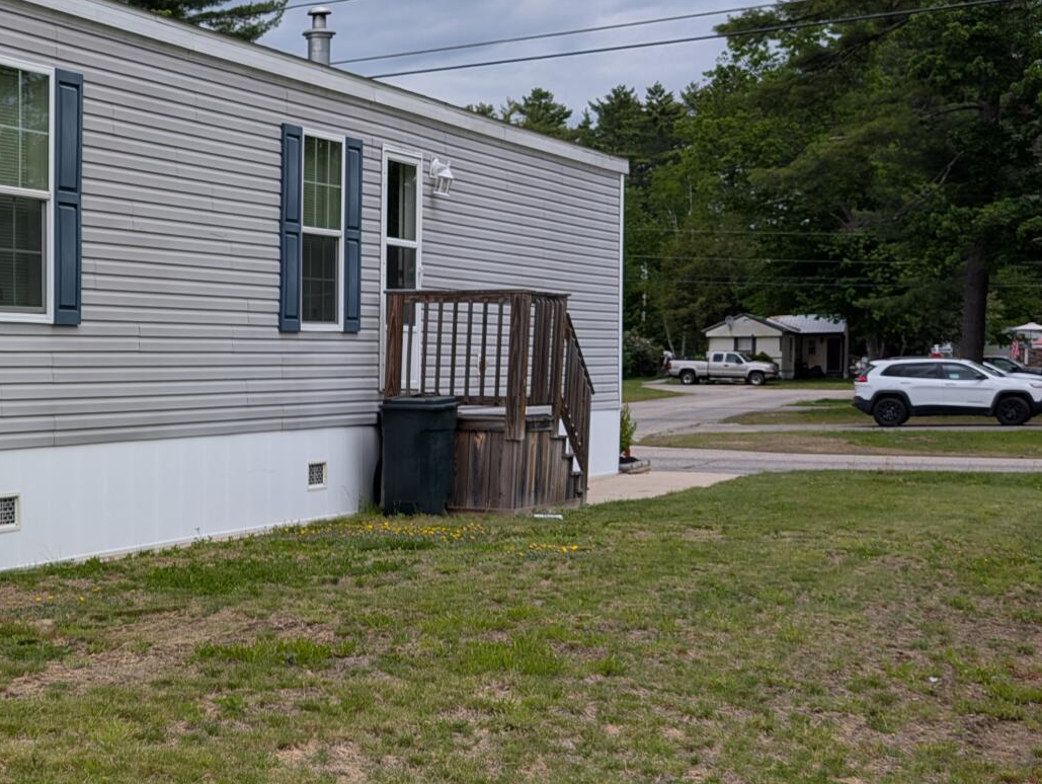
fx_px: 2109
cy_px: 567
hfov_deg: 25.8
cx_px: -89
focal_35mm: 70
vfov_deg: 20.9
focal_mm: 6.9
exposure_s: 1/681
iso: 17
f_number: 1.68
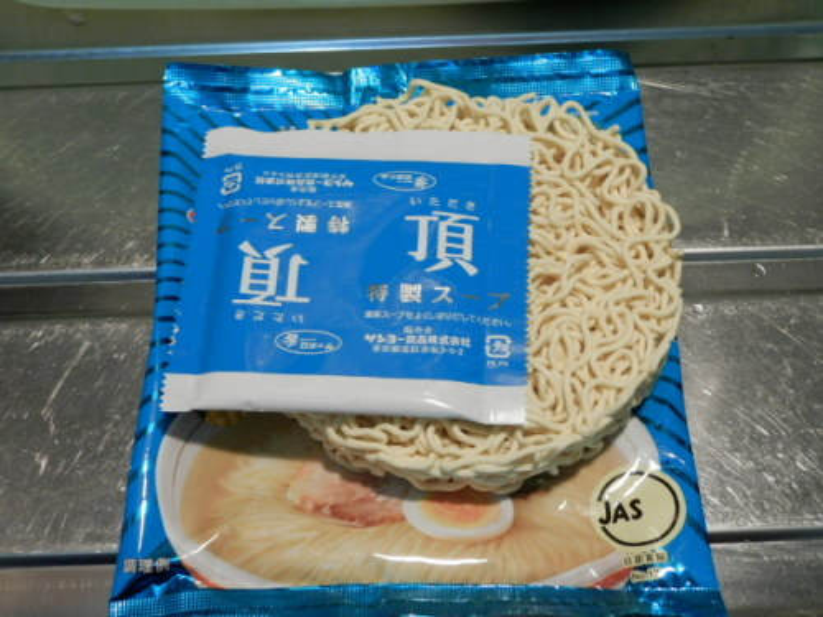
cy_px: 308
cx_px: 412
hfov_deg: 41.2
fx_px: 1094
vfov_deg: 31.5
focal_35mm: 46
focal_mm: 8.2
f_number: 3.6
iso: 250
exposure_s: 1/13
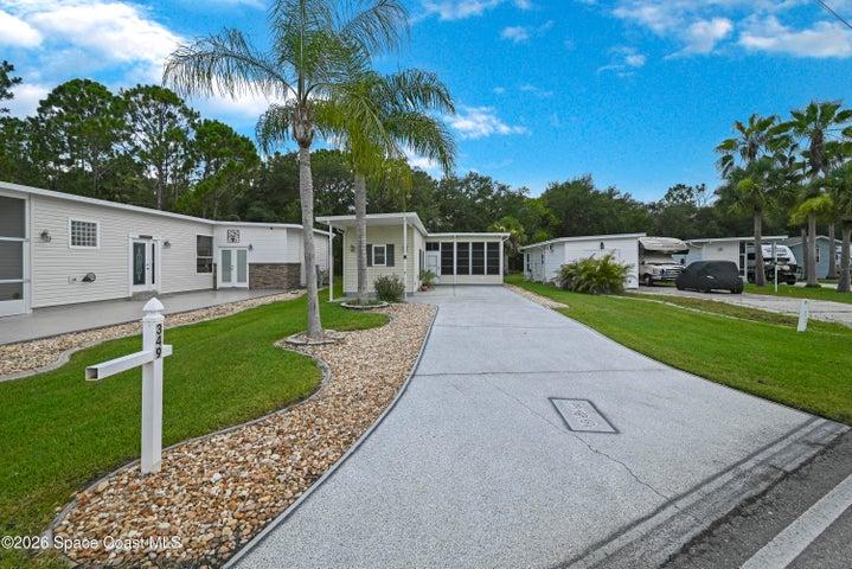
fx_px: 331
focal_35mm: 14
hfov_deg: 104.2
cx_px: 426
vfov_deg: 81.3
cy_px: 284
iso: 100
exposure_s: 1/320
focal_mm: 14
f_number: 8
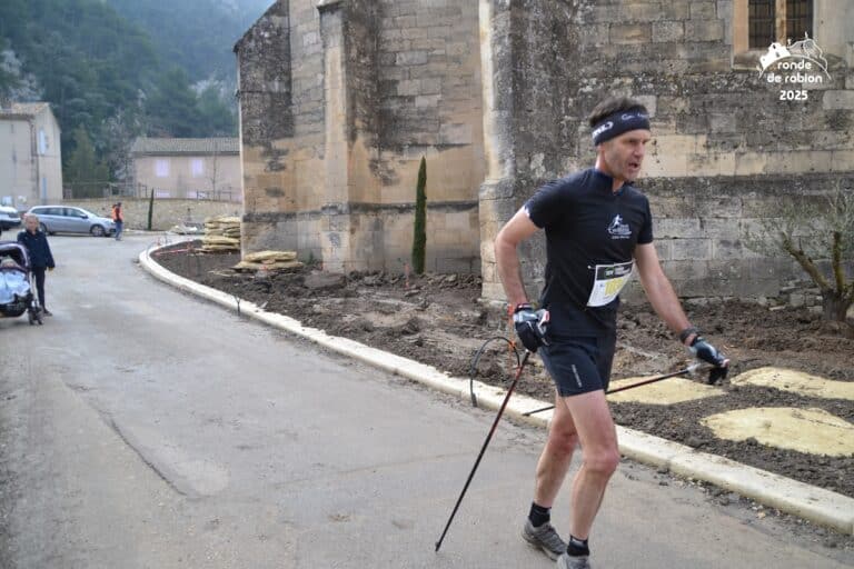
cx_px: 427
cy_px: 284
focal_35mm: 27
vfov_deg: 47.9
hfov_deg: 67.4
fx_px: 640
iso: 400
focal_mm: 18
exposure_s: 1/800
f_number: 4
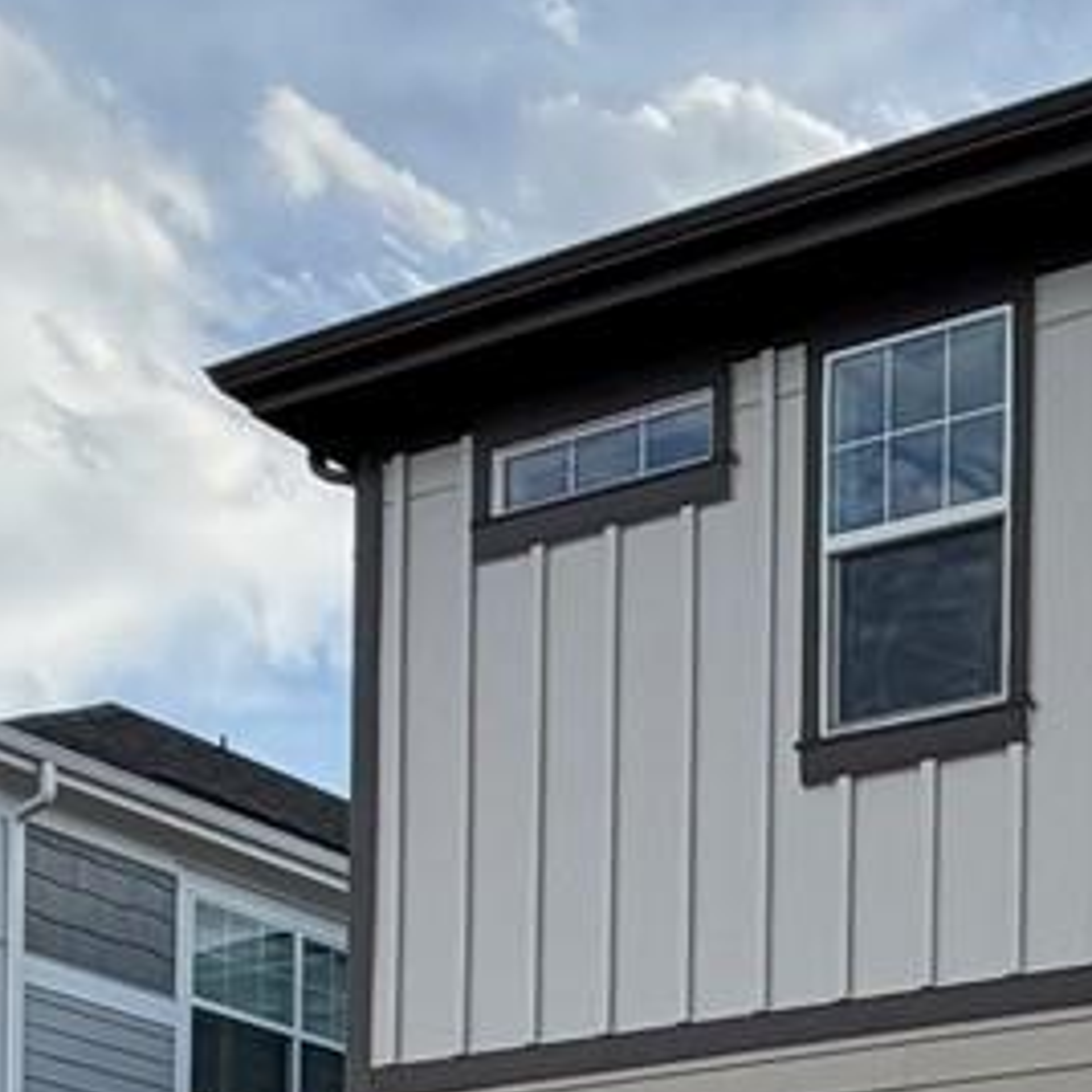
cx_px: 1491
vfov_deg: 19.4
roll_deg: -0.6
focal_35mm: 74
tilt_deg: -0.1
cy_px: 1772
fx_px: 2641
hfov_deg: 20.9
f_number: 2.2
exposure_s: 1/751
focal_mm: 2.22
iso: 40
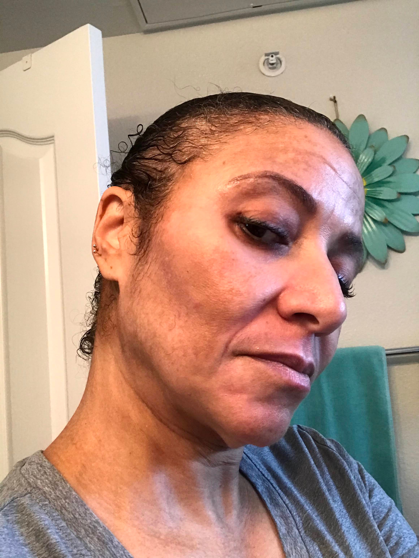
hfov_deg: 44.2
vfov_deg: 56.8
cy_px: 279
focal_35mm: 32
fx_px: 516
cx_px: 210
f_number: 2.2
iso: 100
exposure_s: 1/30
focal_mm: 2.87
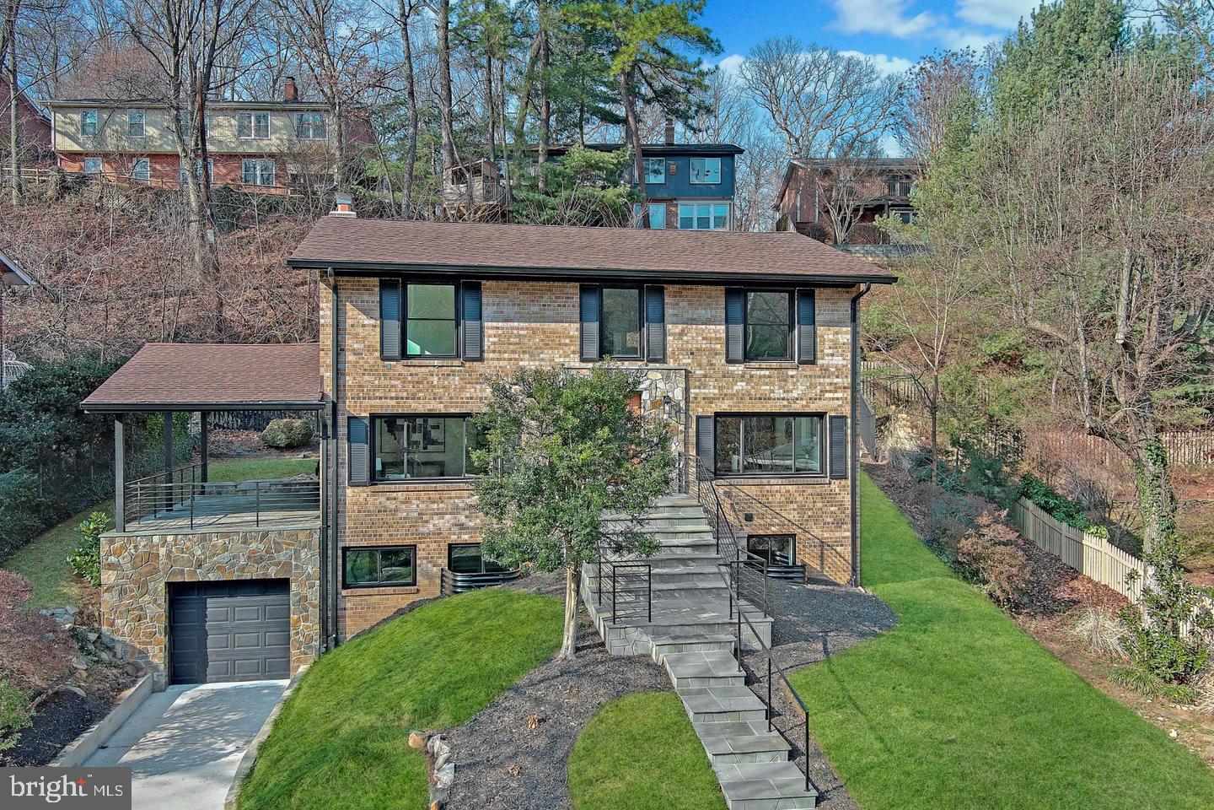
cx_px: 607
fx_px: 978
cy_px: 405
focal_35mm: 29
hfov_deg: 63.7
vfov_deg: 45.0
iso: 100
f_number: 2.8
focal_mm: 10.57
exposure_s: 1/466
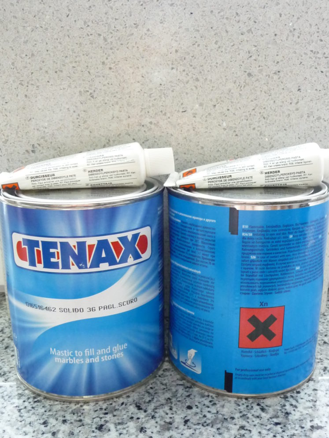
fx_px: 444
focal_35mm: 35
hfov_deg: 40.7
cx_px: 164
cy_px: 219
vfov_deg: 52.6
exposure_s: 1/15
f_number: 3.3
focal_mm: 4.7
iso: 400
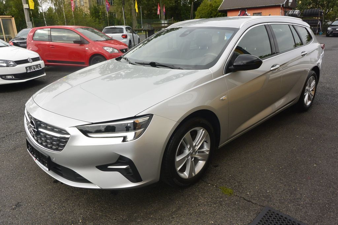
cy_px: 112
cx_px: 169
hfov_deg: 67.4
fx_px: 254
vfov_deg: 47.9
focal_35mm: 27
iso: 160
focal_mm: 10
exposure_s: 1/250
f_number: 6.3
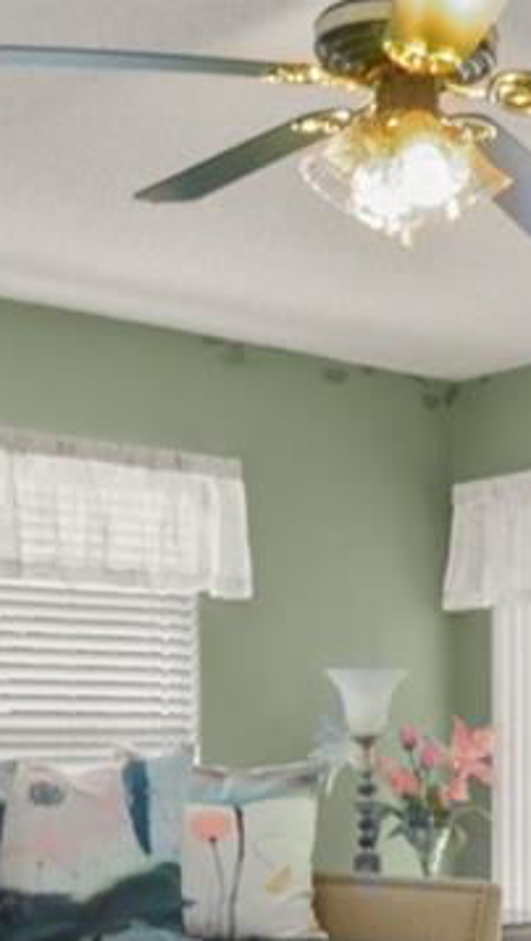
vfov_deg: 29.6
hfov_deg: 16.7
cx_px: 602
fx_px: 1748
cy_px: 719
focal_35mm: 70
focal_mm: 10
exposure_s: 1/4
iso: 200
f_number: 8
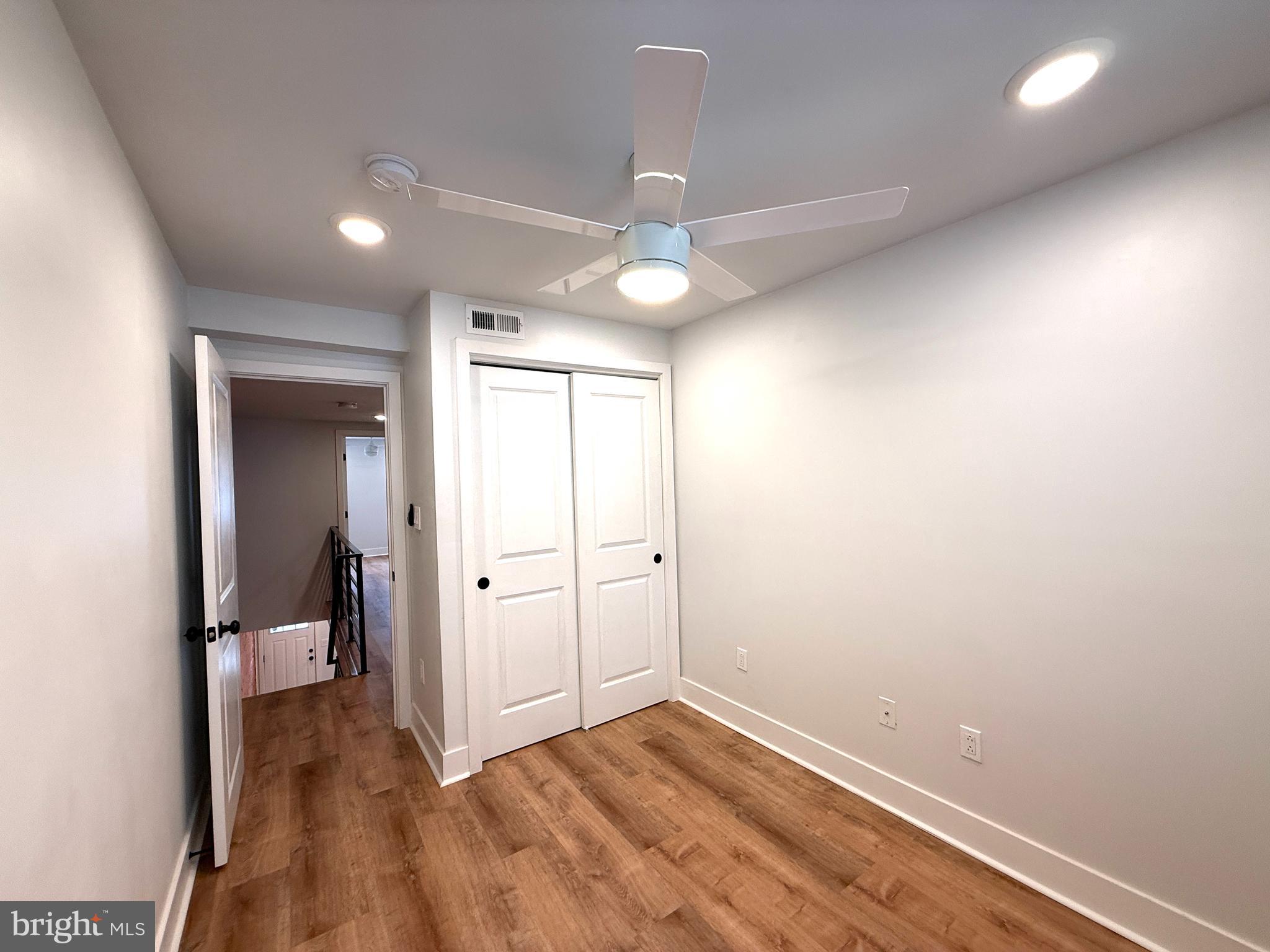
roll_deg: +1.6
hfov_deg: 102.1
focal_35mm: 14
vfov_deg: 85.7
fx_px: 514
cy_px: 476
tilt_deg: +0.9
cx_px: 635
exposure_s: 1/120
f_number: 2.2
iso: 100
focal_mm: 2.22
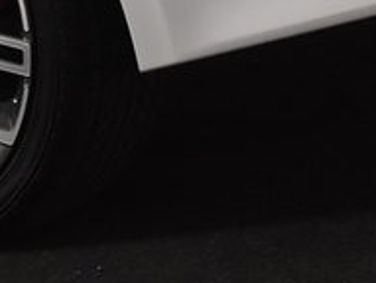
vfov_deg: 5.4
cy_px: -249
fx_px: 2938
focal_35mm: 270
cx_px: -163
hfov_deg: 7.2
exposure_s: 1/125
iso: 1600
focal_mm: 28
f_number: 5.6
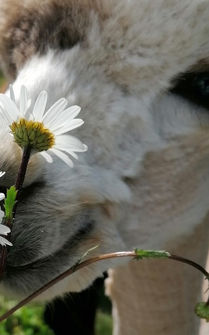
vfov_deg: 37.6
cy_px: 236
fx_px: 483
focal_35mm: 53
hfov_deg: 23.5
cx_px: 7
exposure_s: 1/2217
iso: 50
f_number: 1.8
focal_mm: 4.75
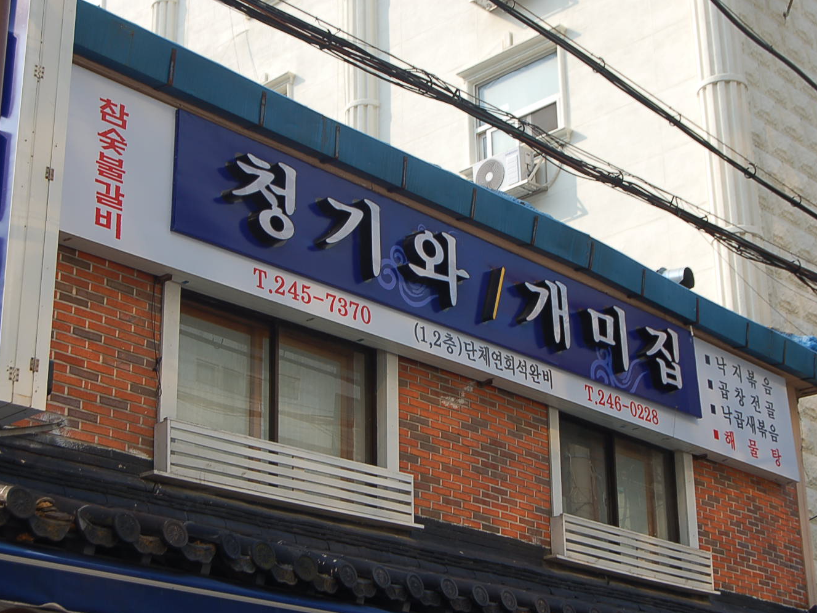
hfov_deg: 31.2
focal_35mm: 62
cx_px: 420
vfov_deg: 23.7
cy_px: 307
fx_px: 1463
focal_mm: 38
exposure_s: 1/200
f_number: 7.1
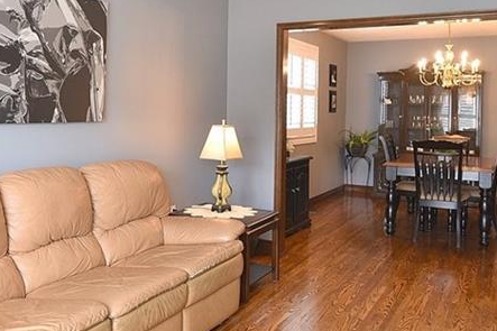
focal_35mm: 37
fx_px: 511
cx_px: 211
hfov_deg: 51.7
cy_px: 111
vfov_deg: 35.6
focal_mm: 16
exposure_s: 1/30
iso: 200
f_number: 4
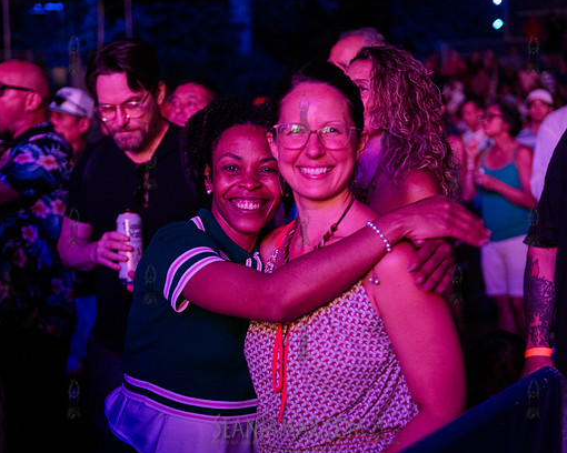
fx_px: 1141
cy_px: 257
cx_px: 279
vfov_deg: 22.5
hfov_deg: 27.9
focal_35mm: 68
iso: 4000
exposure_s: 1/125
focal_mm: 52
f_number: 2.8
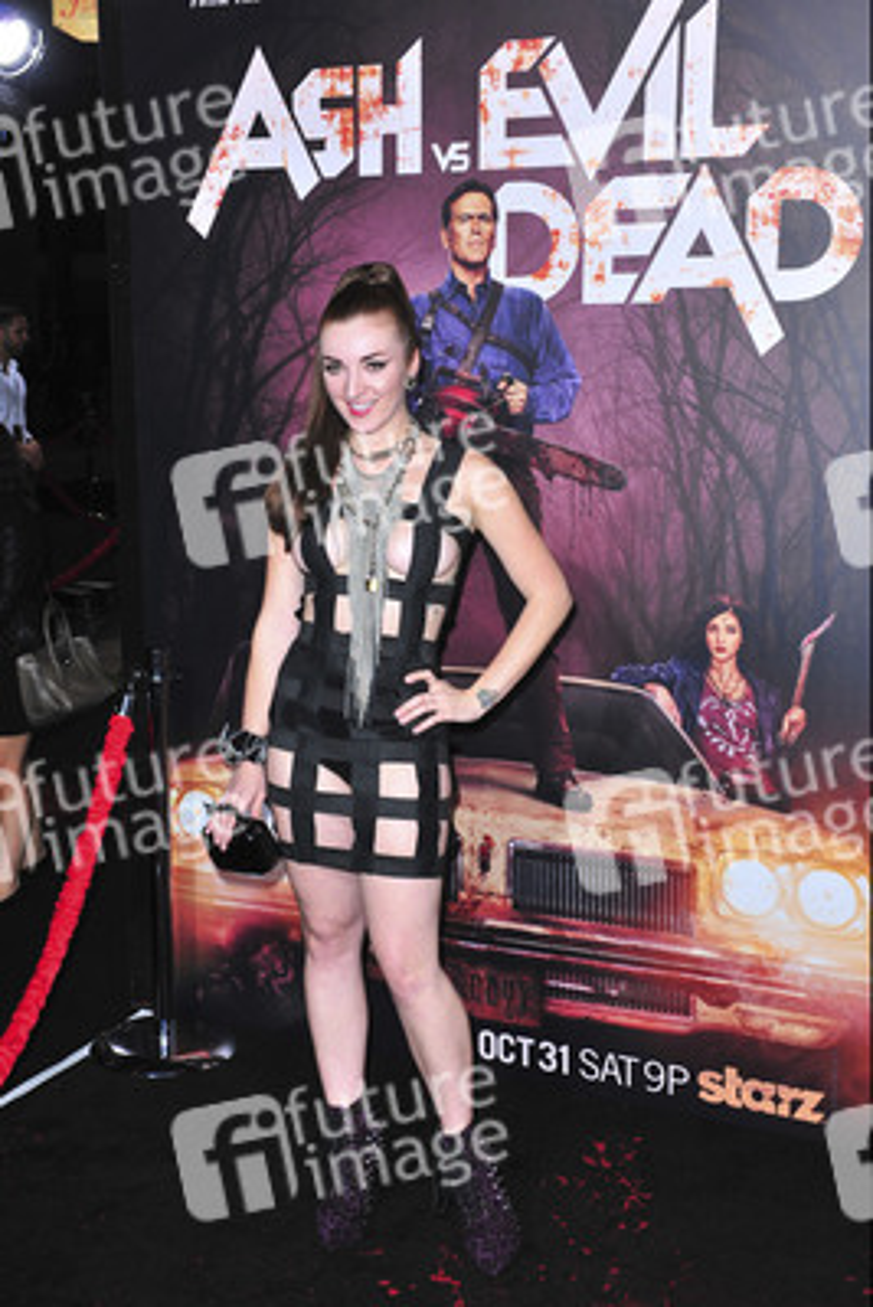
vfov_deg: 43.6
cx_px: 436
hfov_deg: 29.9
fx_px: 1635
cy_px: 654
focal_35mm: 45
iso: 640
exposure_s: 1/320
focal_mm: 45
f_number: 5.6
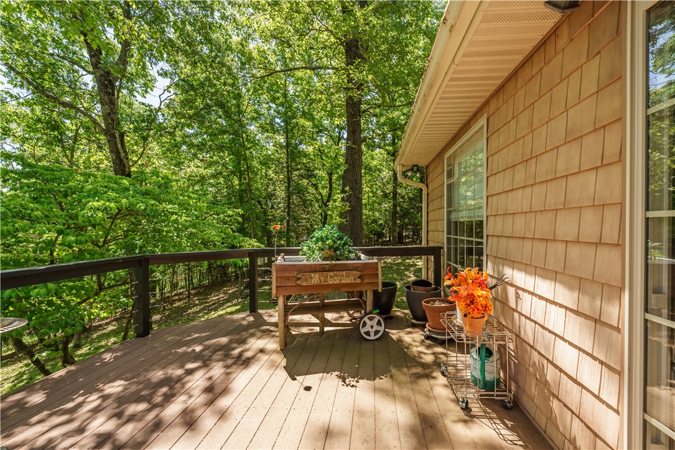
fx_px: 262
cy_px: 225
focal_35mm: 14
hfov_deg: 104.3
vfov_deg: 81.2
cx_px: 338
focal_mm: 14
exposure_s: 1/2000
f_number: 8
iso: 200
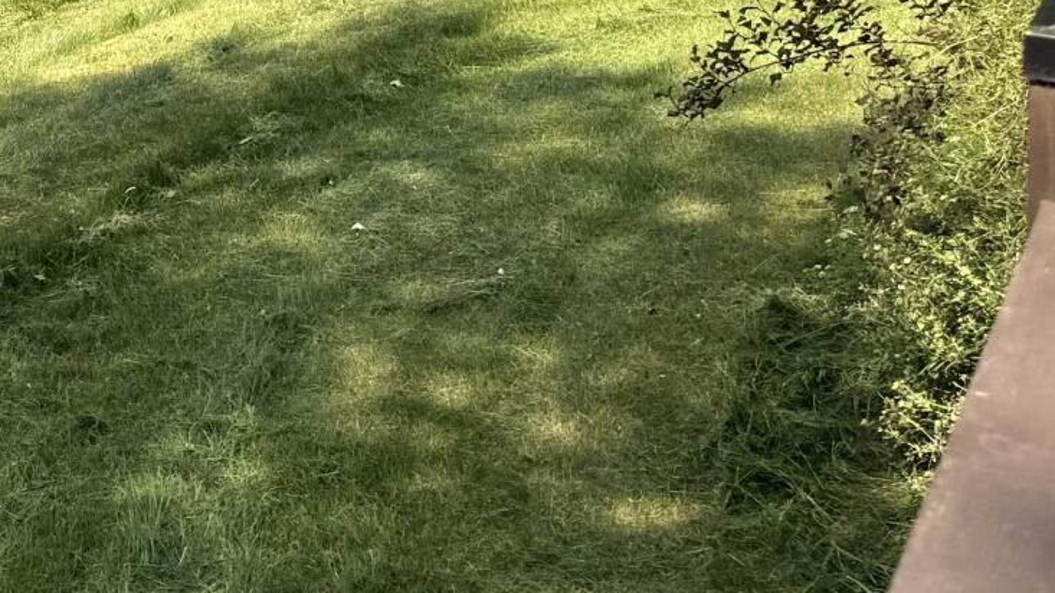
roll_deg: -0.1
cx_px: -377
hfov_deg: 18.4
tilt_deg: -1.3
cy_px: -770
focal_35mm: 107
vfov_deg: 10.1
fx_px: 2993
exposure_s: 1/2525
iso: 80
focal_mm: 6.76
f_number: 1.78
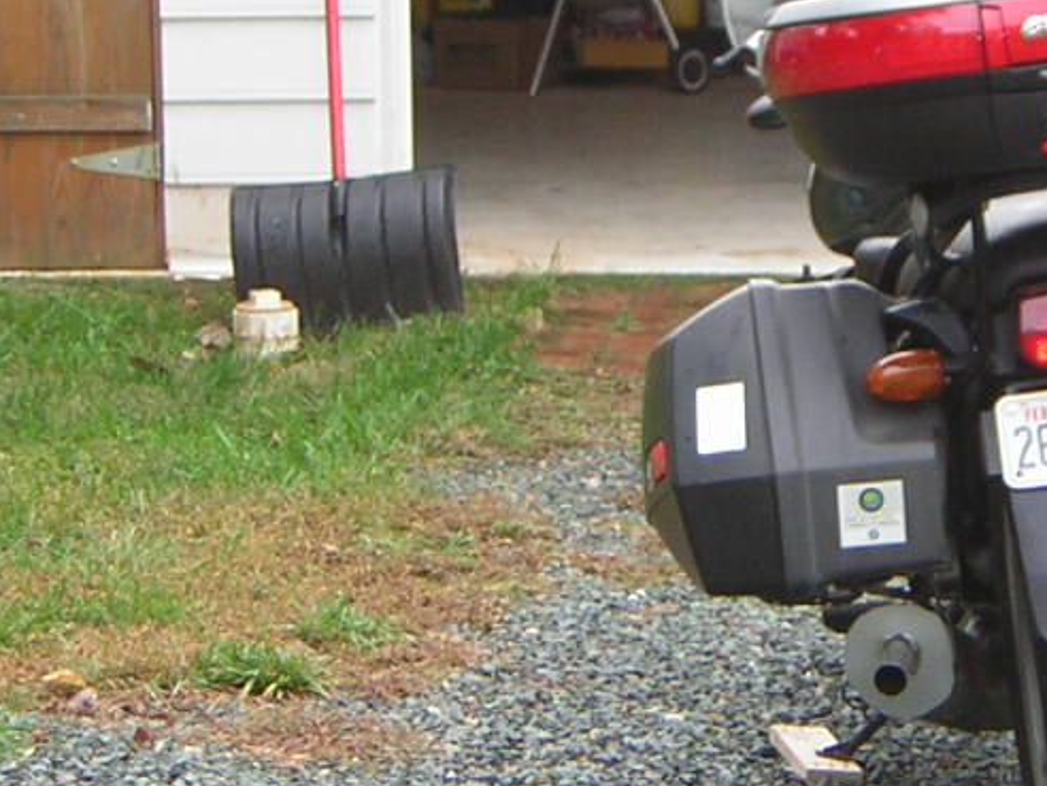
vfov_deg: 9.6
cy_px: 403
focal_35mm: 154
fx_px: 4658
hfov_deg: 12.7
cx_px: 985
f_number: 3.8
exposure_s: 1/43
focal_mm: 9.6
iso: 50
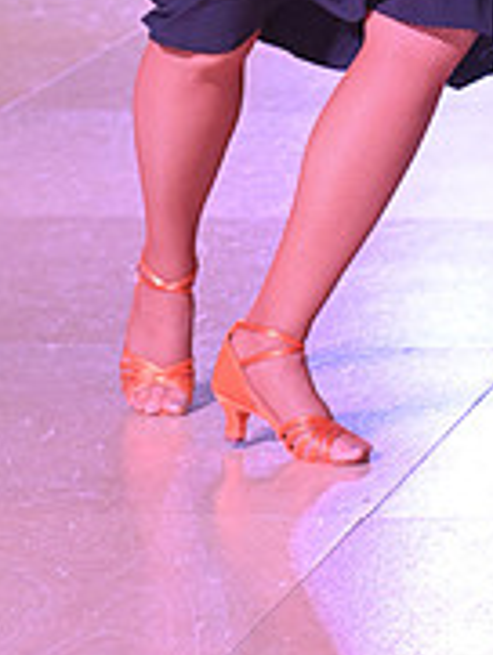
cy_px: -253
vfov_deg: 5.2
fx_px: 7132
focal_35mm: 376
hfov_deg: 4.0
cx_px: 517
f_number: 7.1
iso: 5000
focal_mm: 122
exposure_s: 1/400
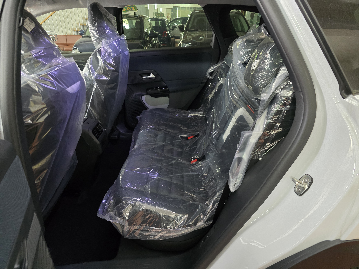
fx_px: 239
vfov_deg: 58.9
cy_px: 134
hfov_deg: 73.9
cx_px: 180
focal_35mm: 23
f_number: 1.7
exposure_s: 1/33.3
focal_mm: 6.3
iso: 1600
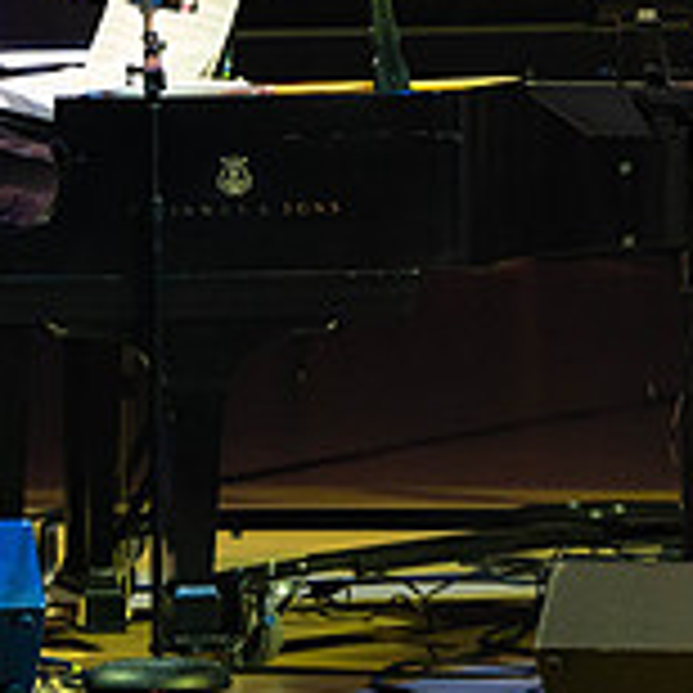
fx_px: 18822
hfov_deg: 2.1
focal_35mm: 831
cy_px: 154
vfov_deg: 2.1
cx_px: 688
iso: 3200
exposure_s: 1/200
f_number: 5.6
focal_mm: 259
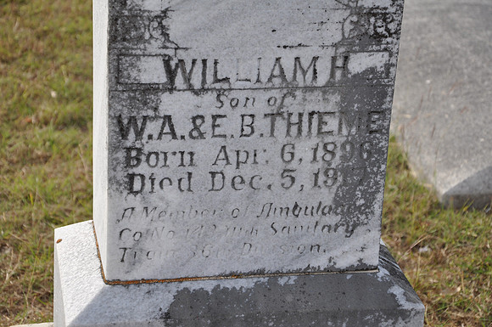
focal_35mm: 99
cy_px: 164
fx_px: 1351
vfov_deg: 13.8
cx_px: 246
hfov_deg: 20.6
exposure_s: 1/200
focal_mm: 66
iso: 200
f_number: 7.1
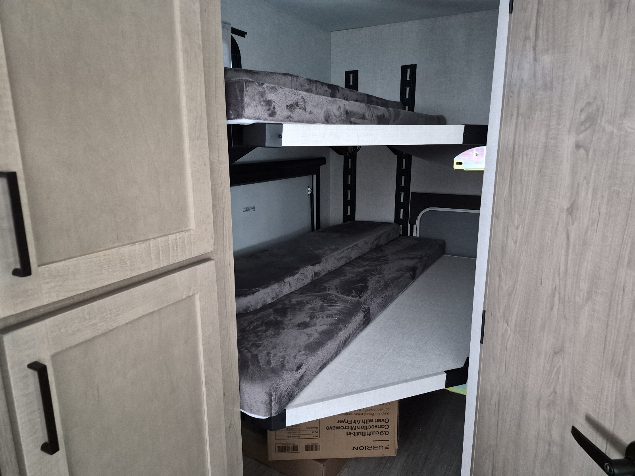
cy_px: 238
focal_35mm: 23
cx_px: 318
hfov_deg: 73.9
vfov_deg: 58.9
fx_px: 422
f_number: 1.8
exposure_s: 1/120
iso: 1600
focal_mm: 5.4
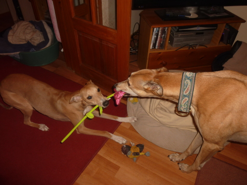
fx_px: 178
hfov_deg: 69.4
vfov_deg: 54.9
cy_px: 92
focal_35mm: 25
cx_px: 124
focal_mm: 4.5
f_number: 3.3
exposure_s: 1/30
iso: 80
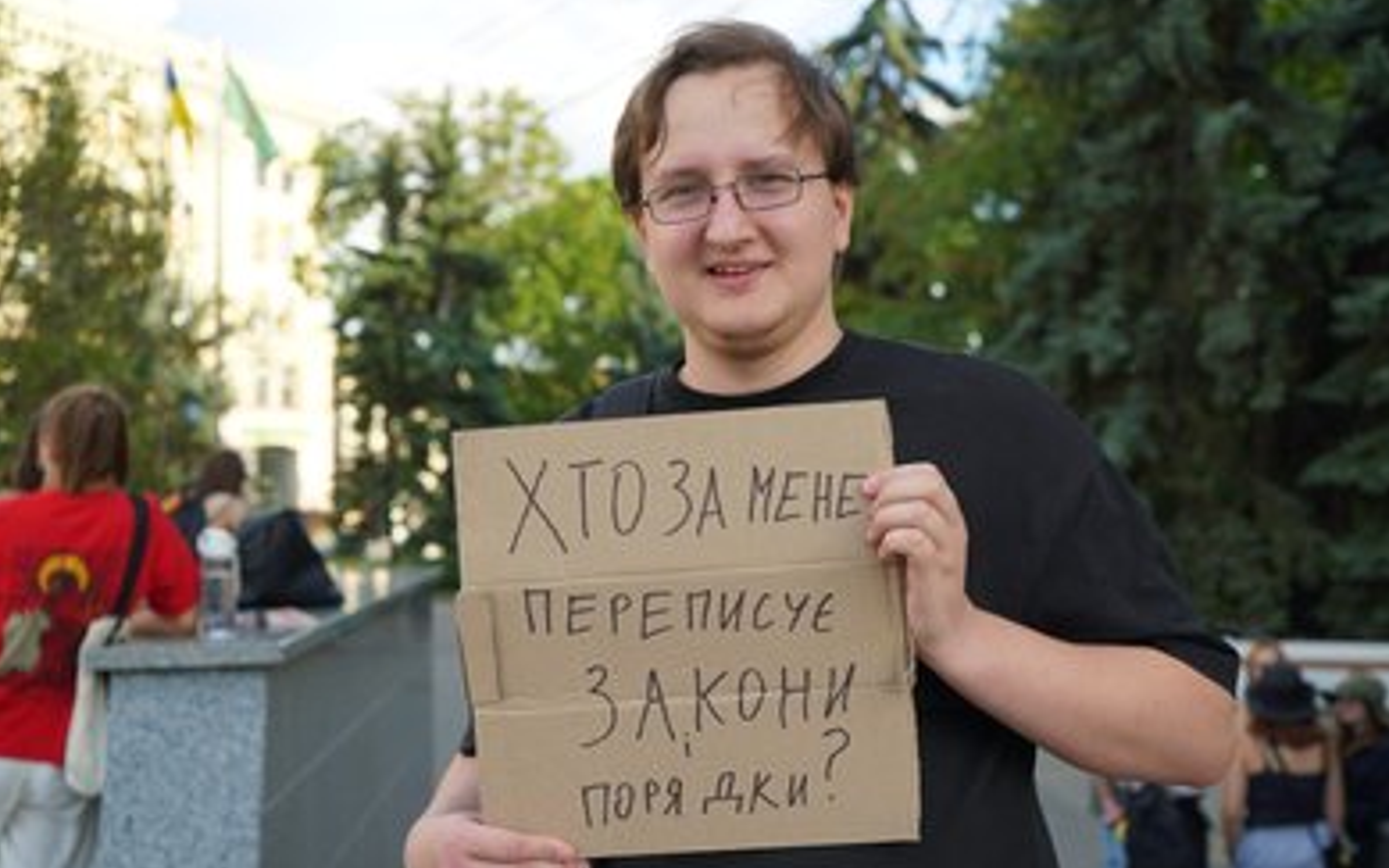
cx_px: 707
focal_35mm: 43
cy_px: 463
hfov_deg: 46.2
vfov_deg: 29.8
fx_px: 1628
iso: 100
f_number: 4
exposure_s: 1/200
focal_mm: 41
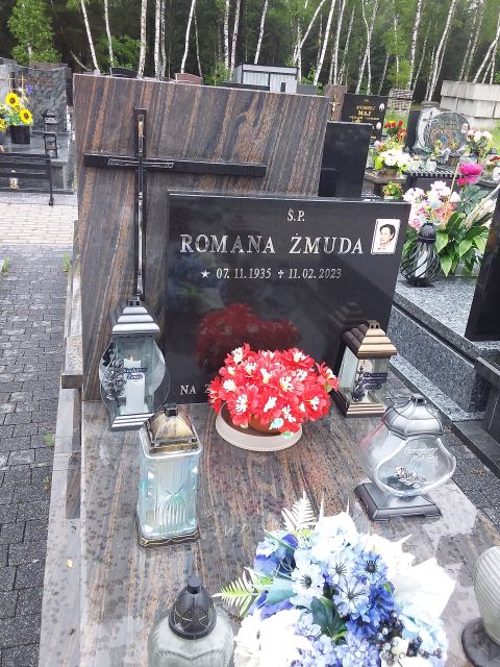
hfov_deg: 49.7
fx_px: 539
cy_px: 334
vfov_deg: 63.4
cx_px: 250
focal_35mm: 28
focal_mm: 2.91
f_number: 1.9
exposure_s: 1/100
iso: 80
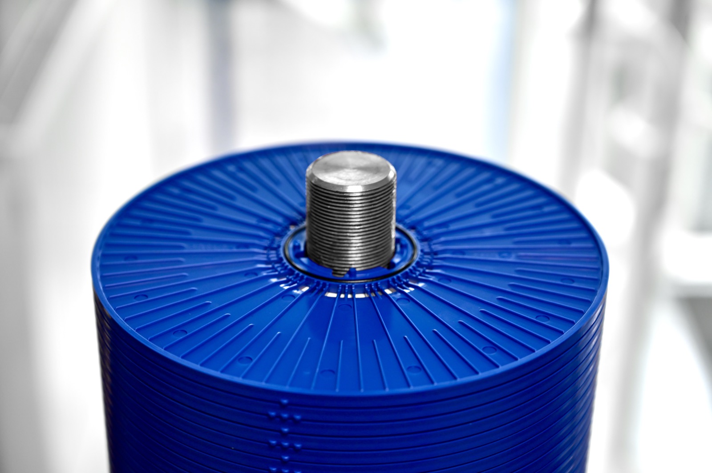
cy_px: 236
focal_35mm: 70
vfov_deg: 19.4
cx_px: 356
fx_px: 1383
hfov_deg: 28.9
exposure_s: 1/80
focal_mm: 70
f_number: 4
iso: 640
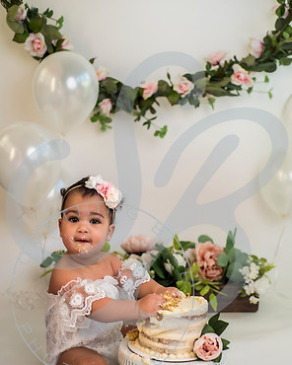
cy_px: 218
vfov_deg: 32.9
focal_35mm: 57
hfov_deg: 26.7
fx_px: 616
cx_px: 147
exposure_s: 1/200
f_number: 2.8
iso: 100
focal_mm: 50
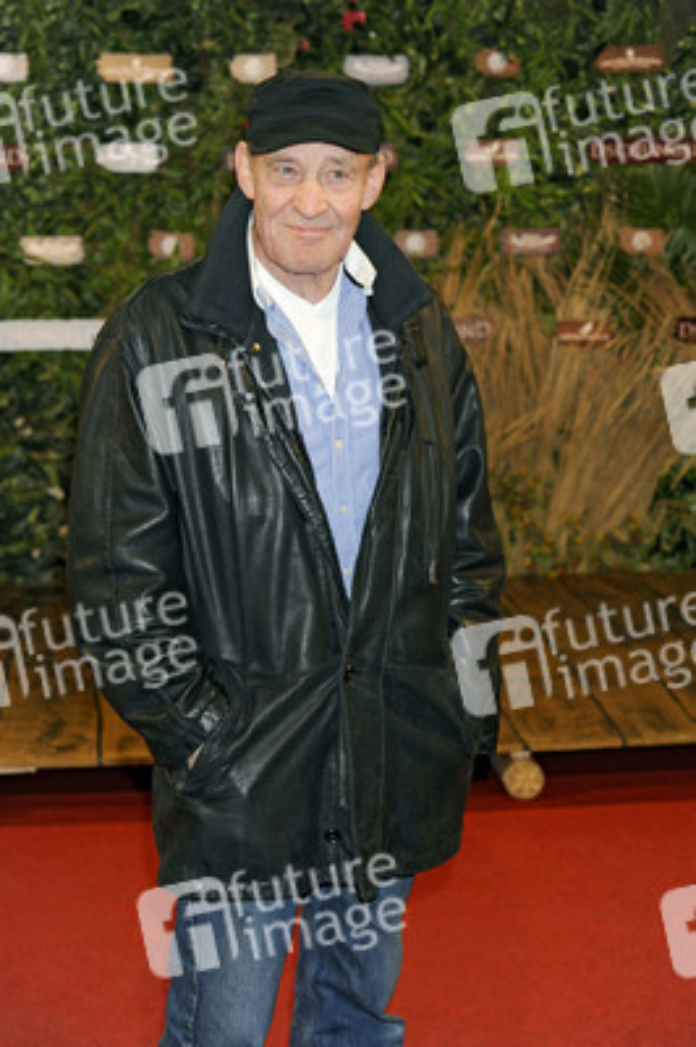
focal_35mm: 70
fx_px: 2033
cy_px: 524
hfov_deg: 19.4
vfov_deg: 28.9
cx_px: 348
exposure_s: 1/200
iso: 640
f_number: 5.6
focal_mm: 70
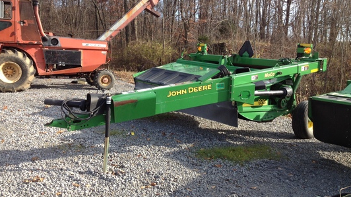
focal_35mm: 39
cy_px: 78
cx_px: 175
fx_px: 363
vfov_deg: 30.3
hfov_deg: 51.6
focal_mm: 4.28
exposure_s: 1/575
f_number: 2.4
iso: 50
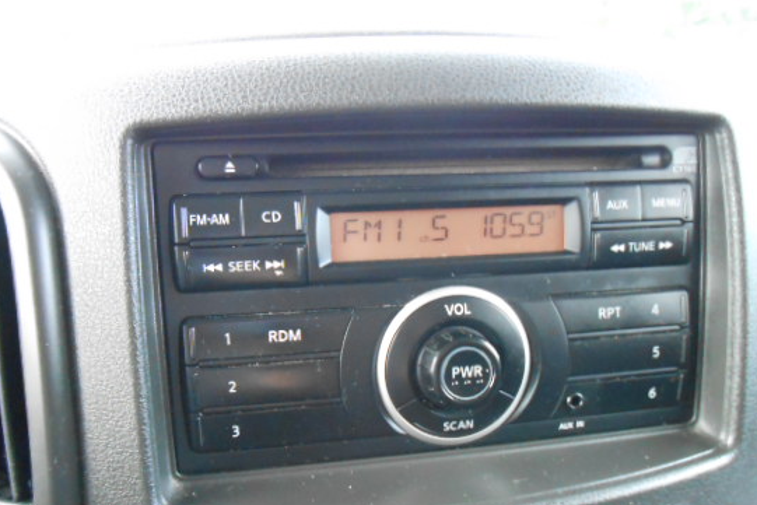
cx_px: 351
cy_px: 323
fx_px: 673
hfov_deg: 58.6
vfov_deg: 40.8
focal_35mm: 32
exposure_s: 1/50
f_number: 3.5
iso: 800
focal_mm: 4.6
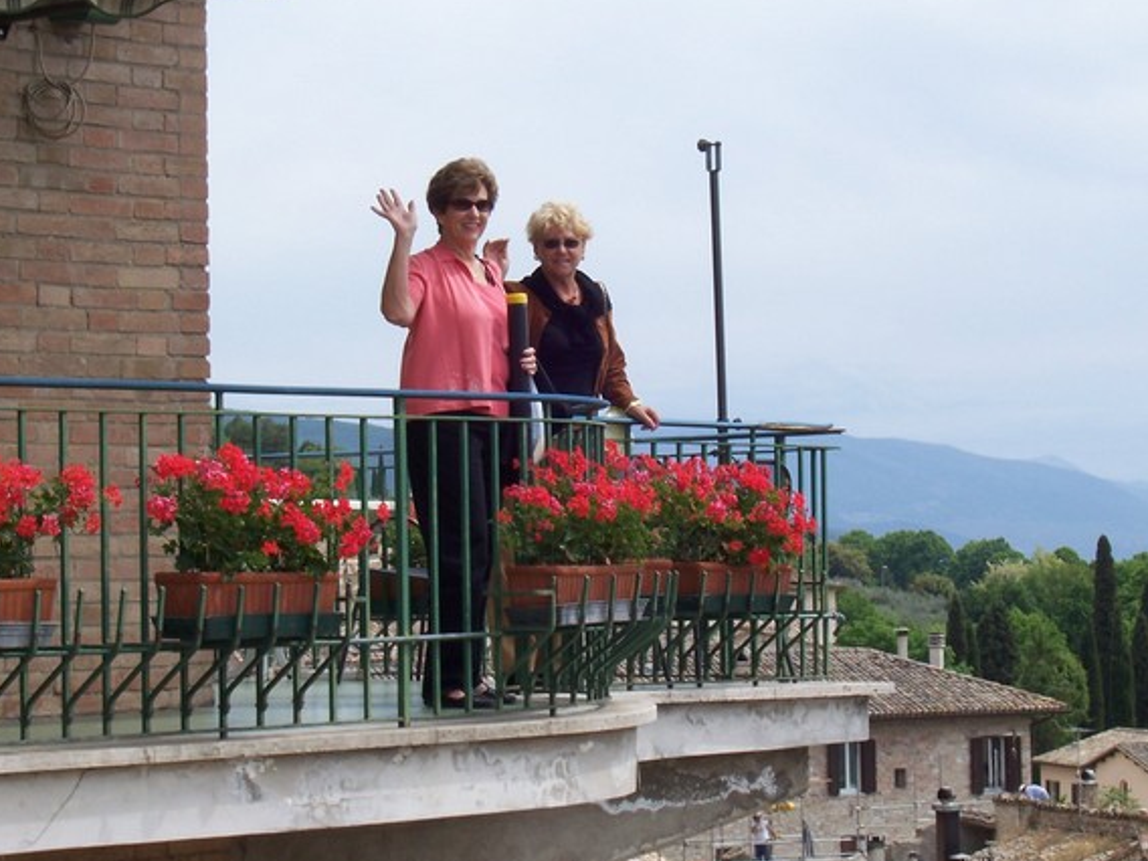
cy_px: 406
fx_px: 3814
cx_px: 600
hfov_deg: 17.1
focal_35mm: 115
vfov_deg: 12.9
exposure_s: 1/180
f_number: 9.5
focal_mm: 16.8
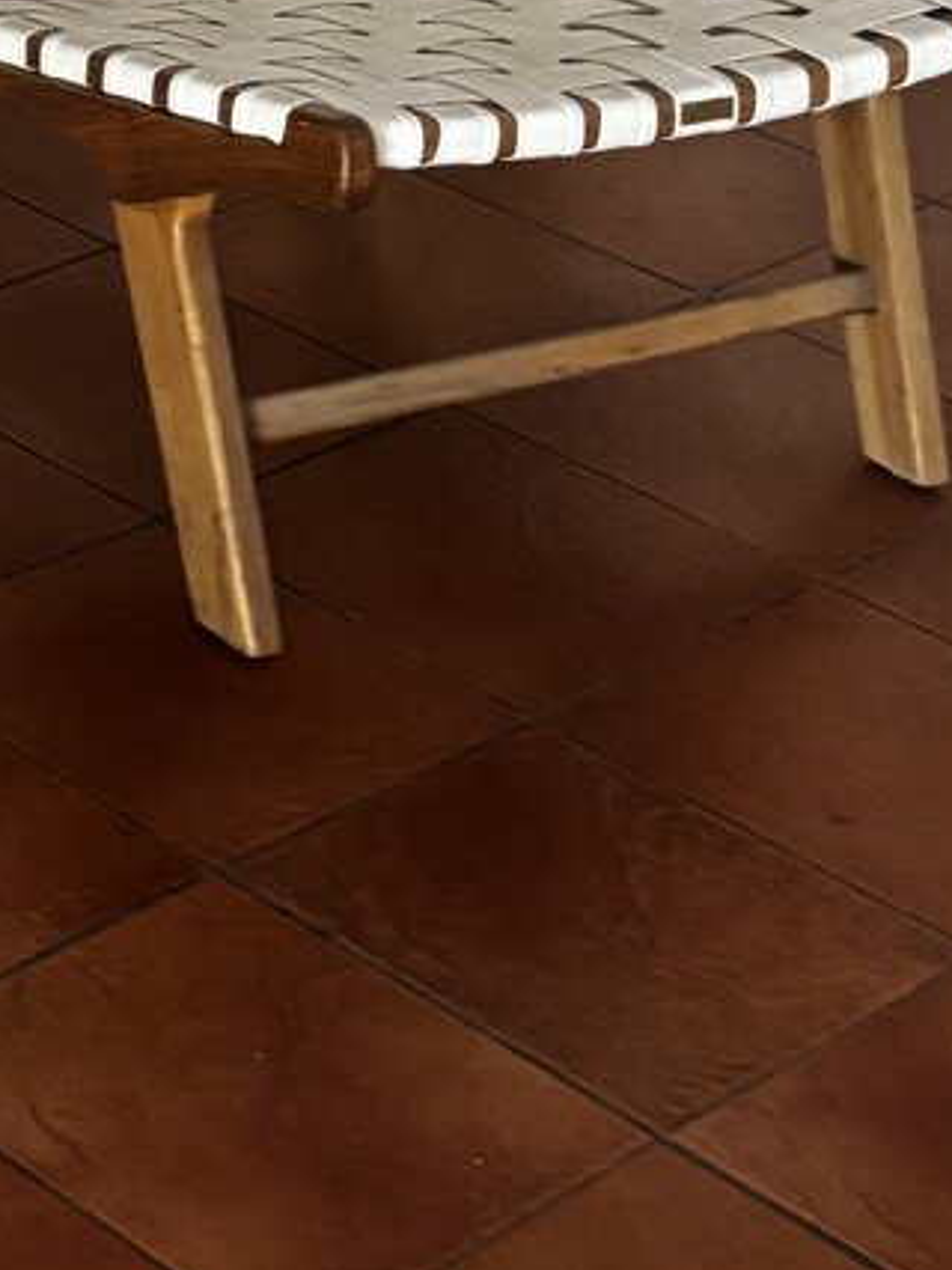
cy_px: 241
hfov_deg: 11.5
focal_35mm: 117
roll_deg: -2.3
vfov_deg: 16.7
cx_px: -916
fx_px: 4292
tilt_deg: -25.6
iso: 500
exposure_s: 1/59
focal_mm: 5.96
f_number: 1.6
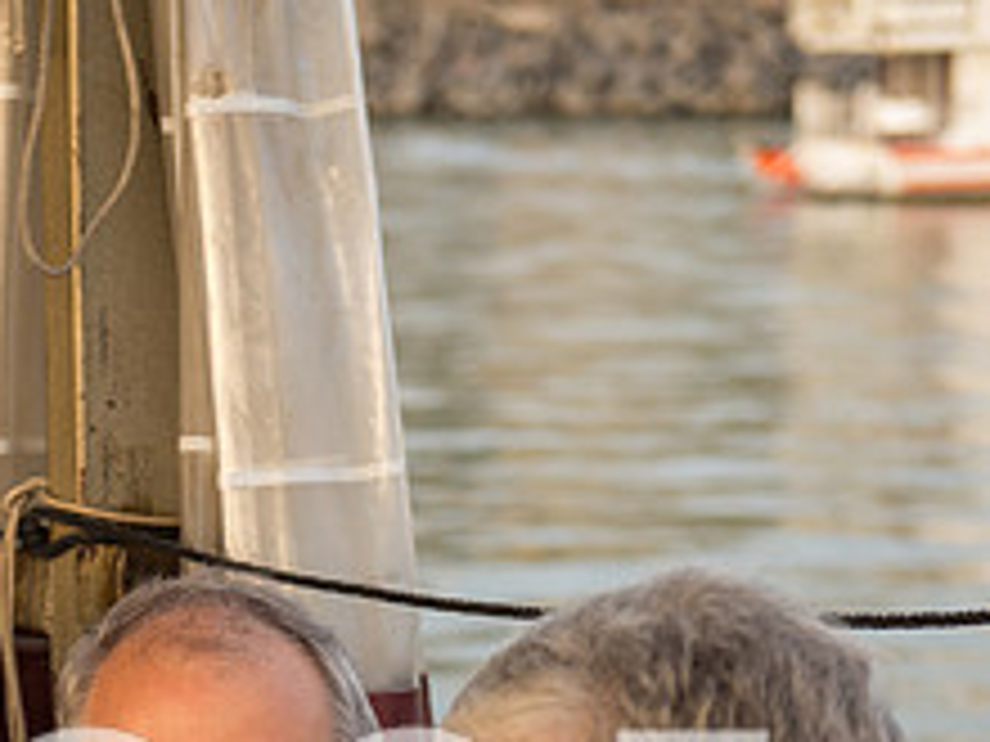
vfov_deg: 10.0
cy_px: 857
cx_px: 126
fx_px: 4204
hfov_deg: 13.3
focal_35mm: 147
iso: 400
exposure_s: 1/800
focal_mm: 58
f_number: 2.8
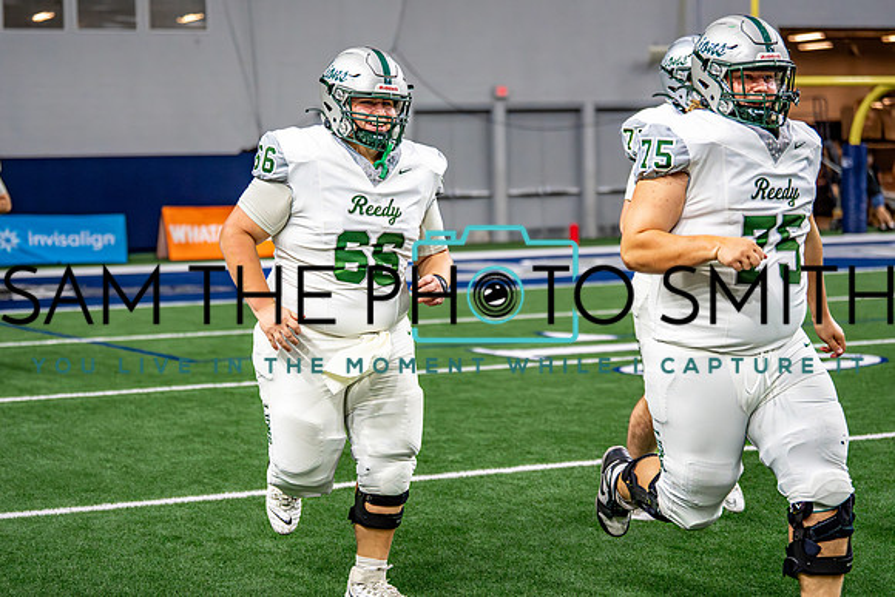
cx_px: 368
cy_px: 270
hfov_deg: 24.6
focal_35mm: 83
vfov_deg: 16.6
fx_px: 2052
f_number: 2.8
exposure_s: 1/2000
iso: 5000
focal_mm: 70
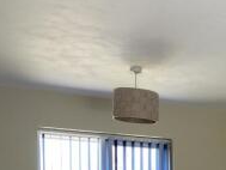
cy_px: 256
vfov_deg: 16.7
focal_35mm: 80
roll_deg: -0.4
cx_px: 288
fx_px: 523
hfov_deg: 22.1
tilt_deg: -6.0
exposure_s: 1/121
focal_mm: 4.25
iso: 100
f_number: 1.8
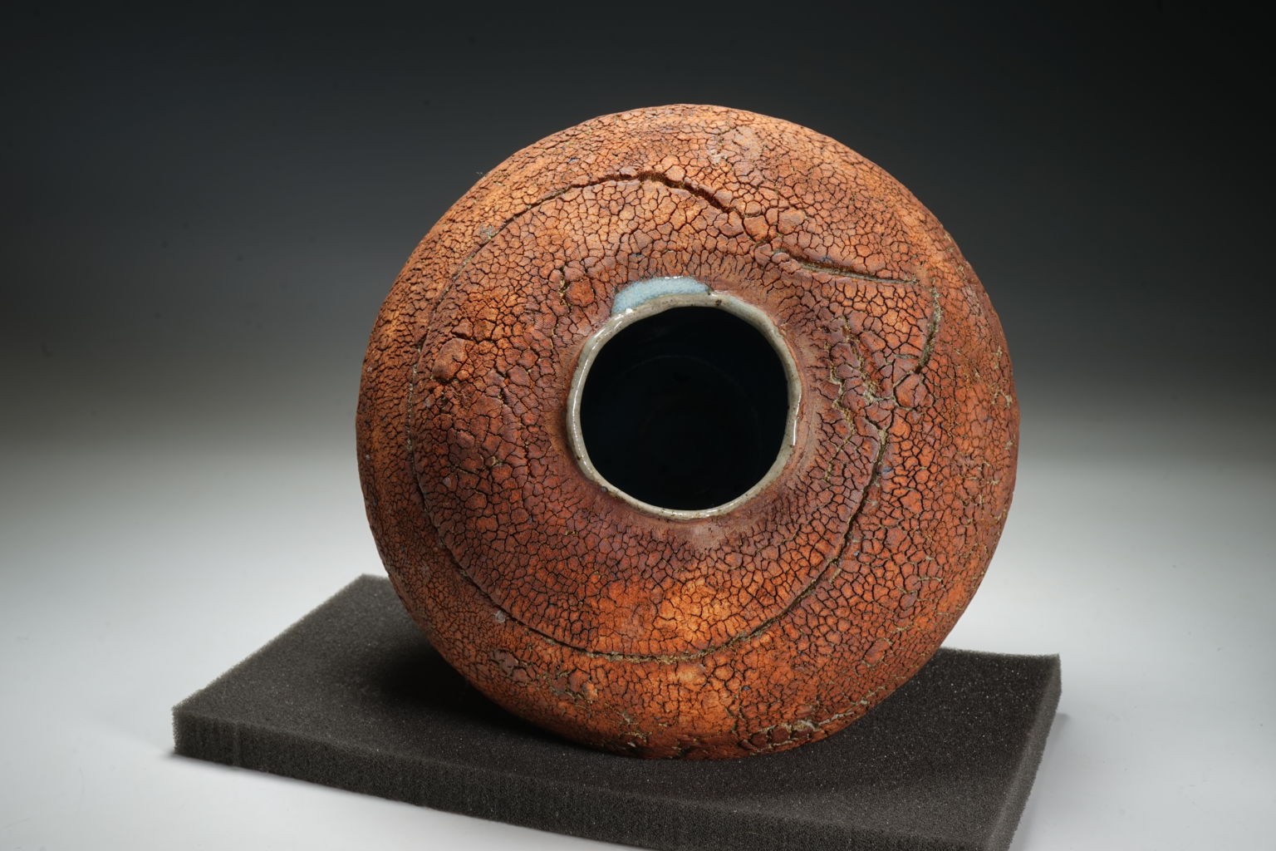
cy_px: 426
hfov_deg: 39.6
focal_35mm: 50
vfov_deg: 27.0
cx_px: 638
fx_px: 1772
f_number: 16
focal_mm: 50
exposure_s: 1/4
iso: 50
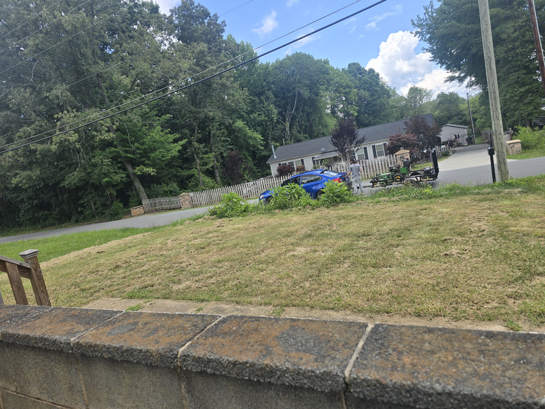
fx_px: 362
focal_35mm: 23
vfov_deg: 58.9
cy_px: 204
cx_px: 272
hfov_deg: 73.9
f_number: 1.7
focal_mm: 6.3
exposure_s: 1/387
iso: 12
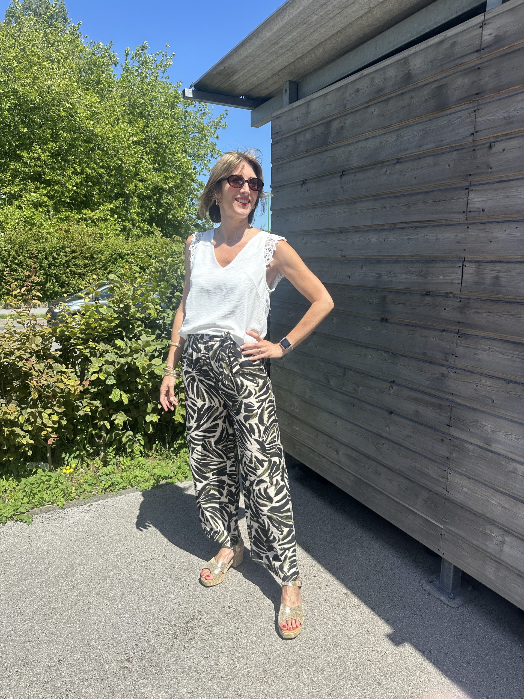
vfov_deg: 71.6
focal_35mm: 24
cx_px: 262
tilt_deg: -10.5
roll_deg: -0.5
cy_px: 350
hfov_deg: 56.8
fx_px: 484
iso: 80
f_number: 1.78
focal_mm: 6.86
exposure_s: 1/3247
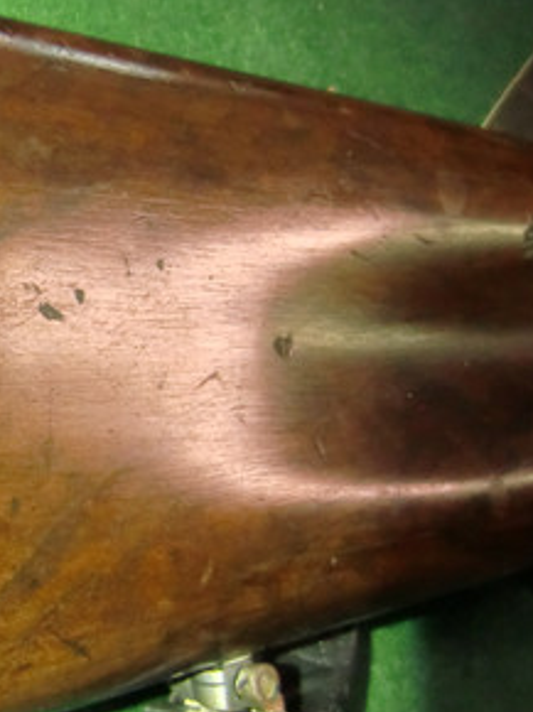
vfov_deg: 36.2
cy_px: 366
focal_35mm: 53
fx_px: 1090
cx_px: -224
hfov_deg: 23.2
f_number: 3.2
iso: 500
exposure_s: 1/60
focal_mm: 4.3
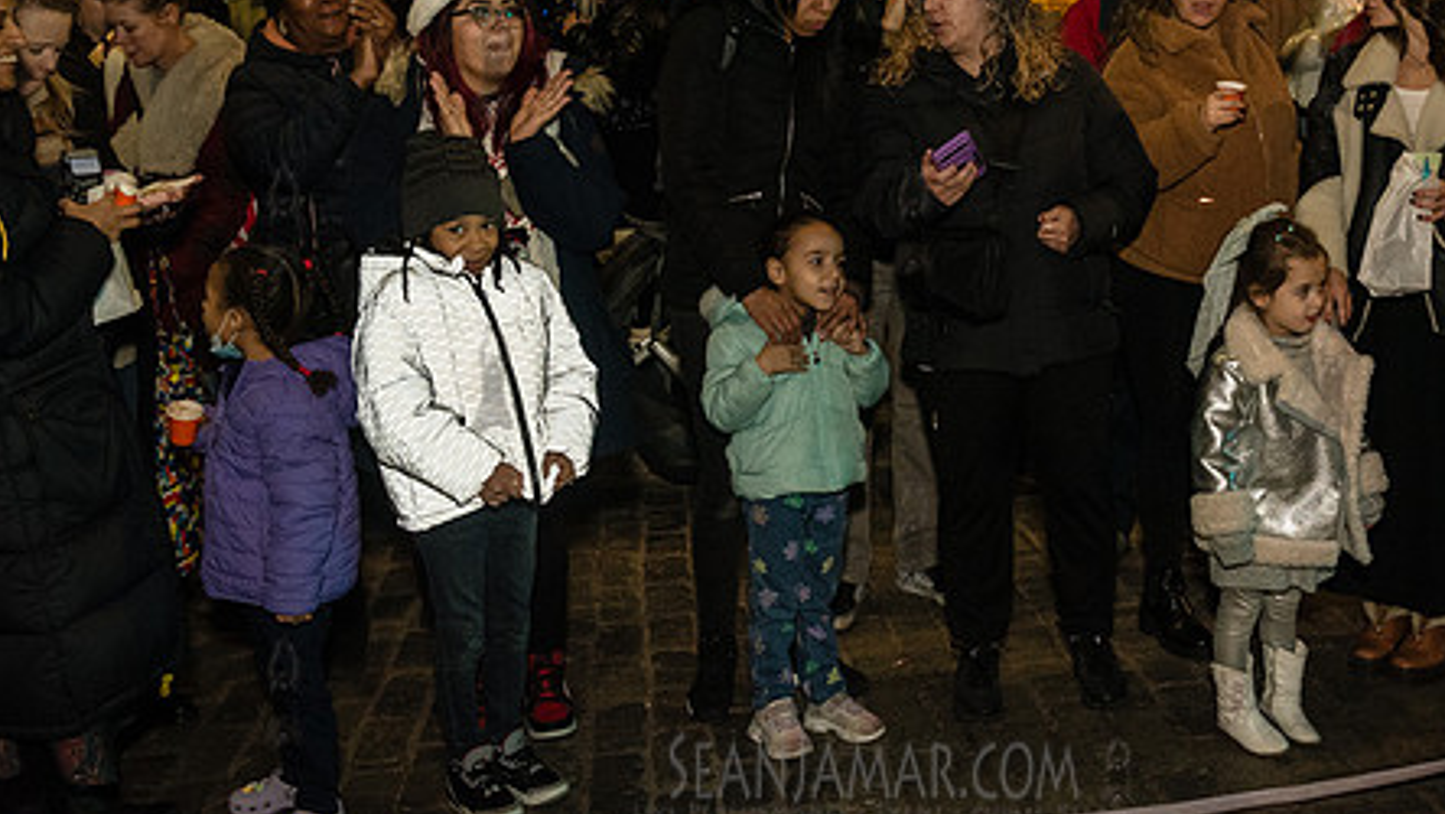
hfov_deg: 39.6
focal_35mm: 52
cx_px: 911
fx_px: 1993
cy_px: 217
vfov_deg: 22.9
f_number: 4.5
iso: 4000
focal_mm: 38
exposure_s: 1/160
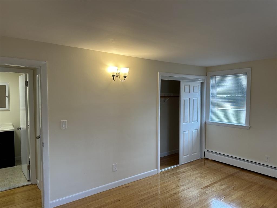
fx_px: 192
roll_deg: -0.2
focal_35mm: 24
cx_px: 138
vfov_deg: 56.8
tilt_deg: -1.9
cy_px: 104
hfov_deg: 71.6
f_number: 1.78
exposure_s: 1/120
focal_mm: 6.86
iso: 80
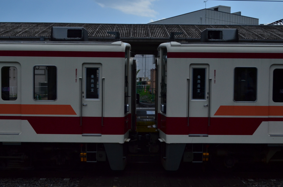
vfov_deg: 30.7
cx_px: 142
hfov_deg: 45.0
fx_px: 341
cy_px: 94
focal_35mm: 44
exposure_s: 1/3200
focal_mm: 29
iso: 640
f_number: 7.1
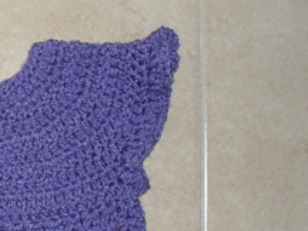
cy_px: 205
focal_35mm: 81
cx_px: -31
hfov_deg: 22.7
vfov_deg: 17.9
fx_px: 721
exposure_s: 1/45
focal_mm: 6.3
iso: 200
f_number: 3.2
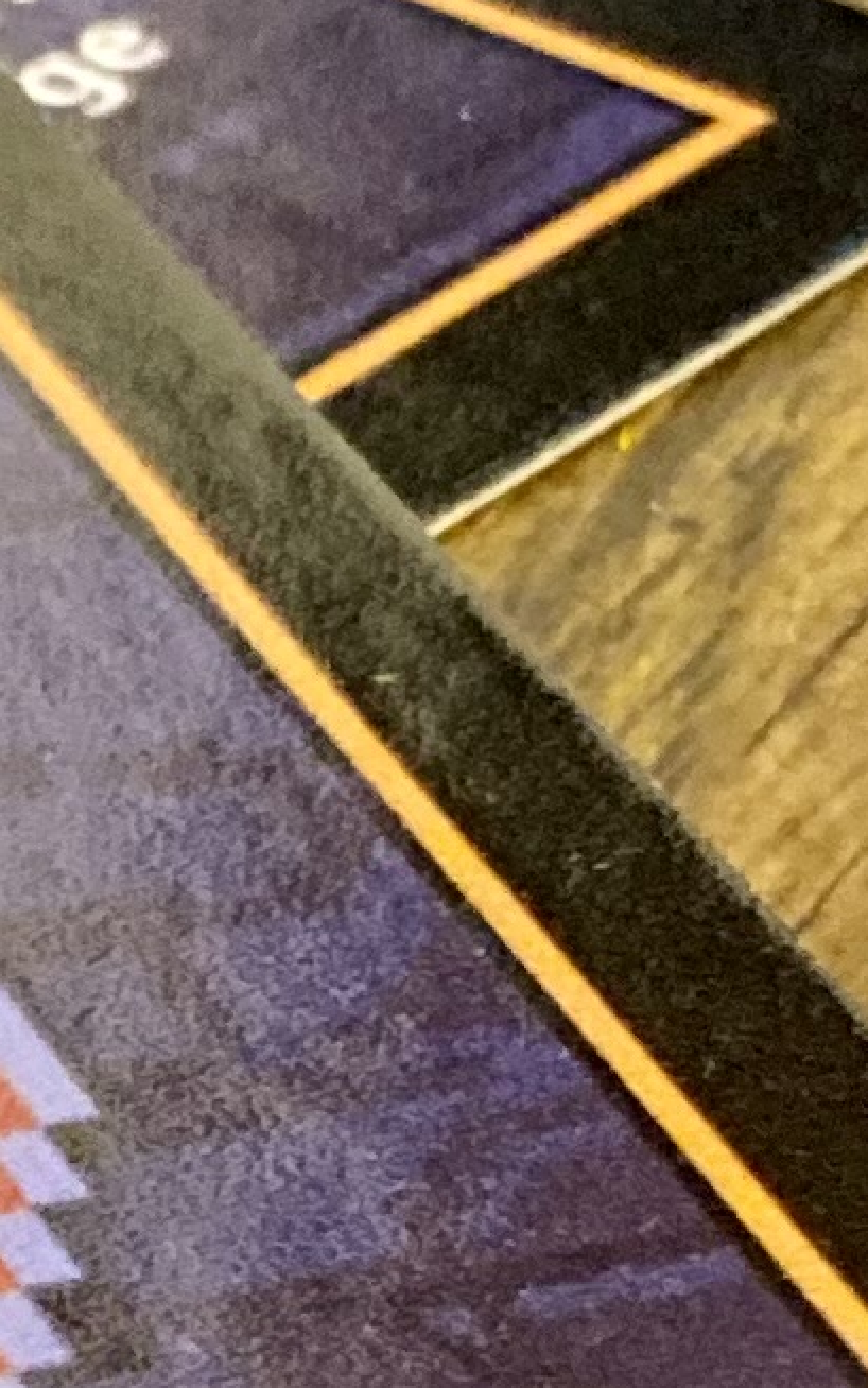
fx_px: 12863
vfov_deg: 6.1
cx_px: -2192
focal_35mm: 340
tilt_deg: -37.2
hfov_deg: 3.7
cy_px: 2301
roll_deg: +3.5
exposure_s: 1/33
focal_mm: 6
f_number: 2
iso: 250
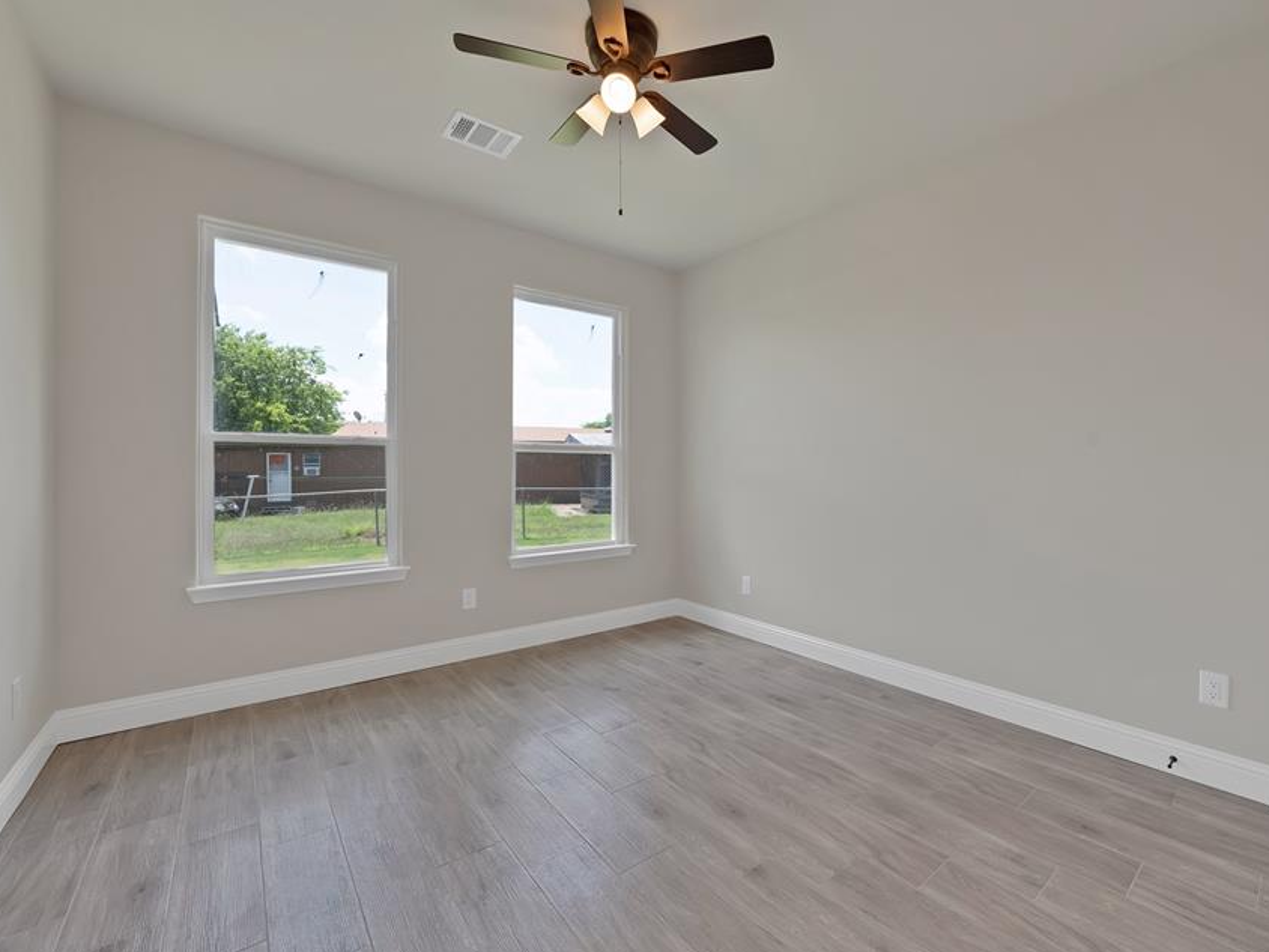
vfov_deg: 85.7
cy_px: 464
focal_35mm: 14
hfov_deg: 101.6
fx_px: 513
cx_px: 711
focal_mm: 12
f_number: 9
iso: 640
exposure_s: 1/15
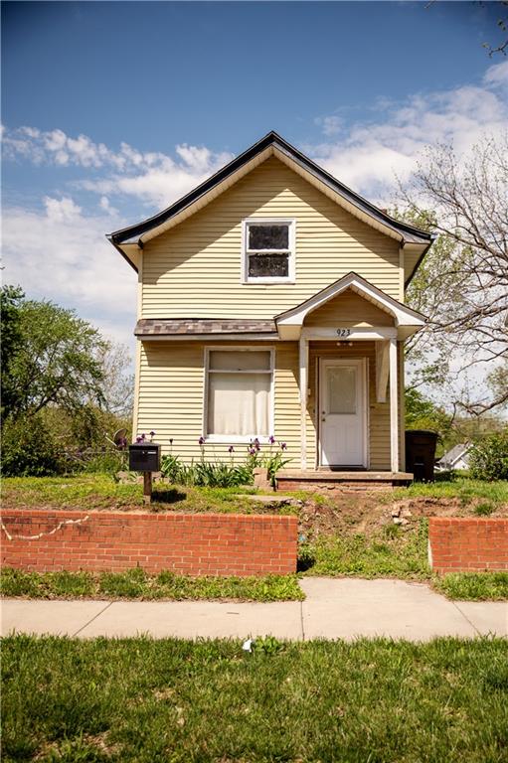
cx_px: 254
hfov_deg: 38.8
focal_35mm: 34
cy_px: 382
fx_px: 721
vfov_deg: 55.8
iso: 100
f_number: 2.8
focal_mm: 34
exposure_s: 1/4000
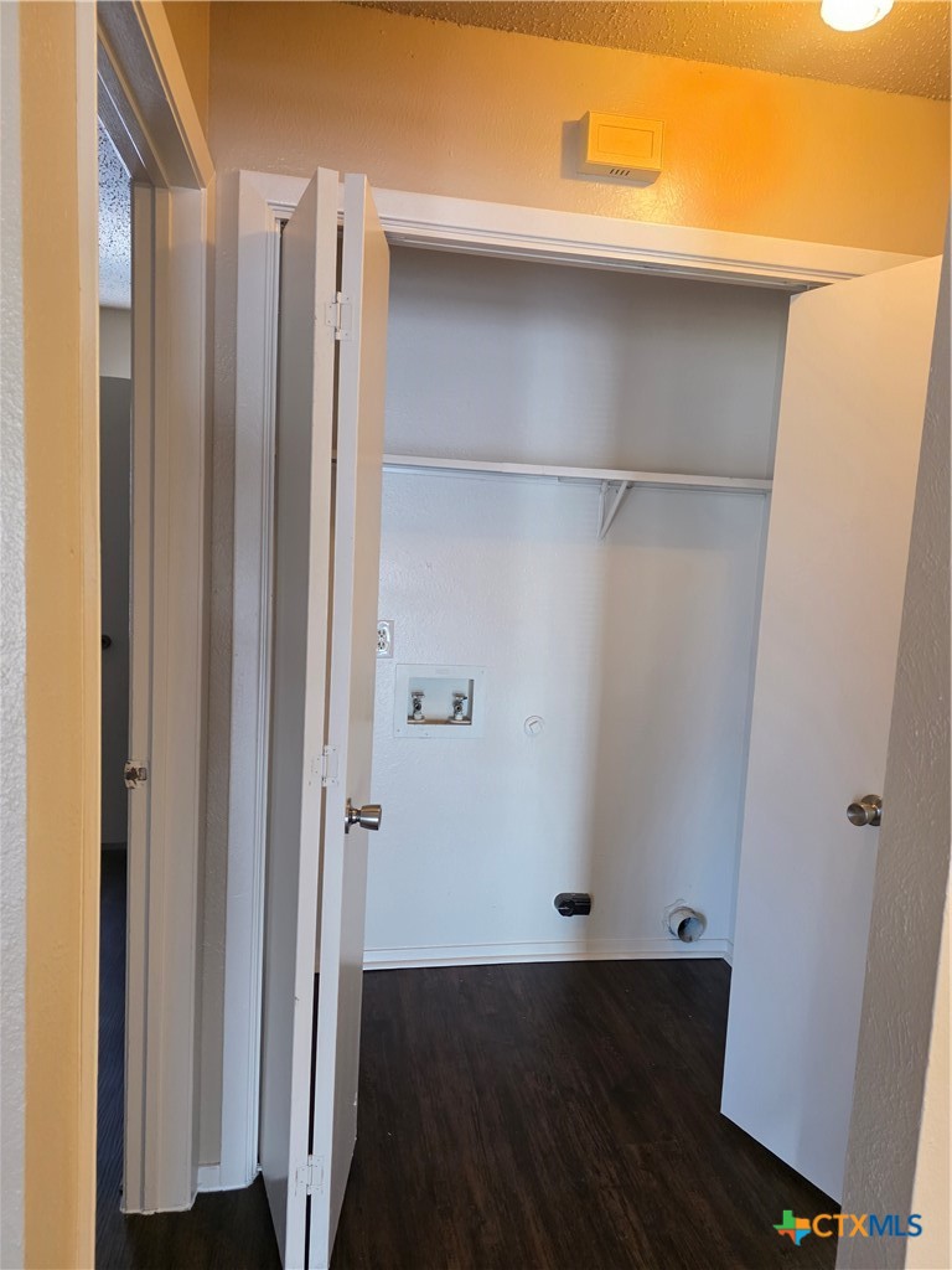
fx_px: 843
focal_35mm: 23
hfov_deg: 58.9
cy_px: 635
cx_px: 476
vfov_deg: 73.9
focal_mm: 6.3
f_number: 1.7
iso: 1000
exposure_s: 1/120
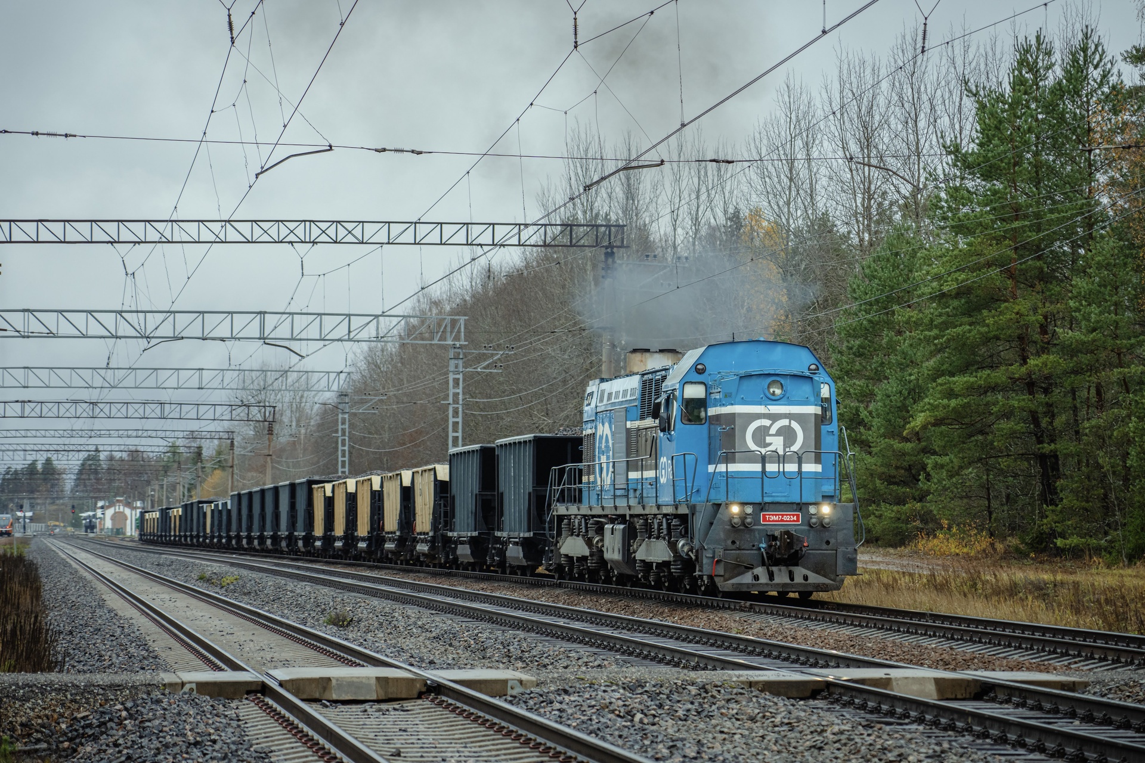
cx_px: 575
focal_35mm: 117
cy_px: 339
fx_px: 3721
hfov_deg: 17.5
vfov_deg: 11.7
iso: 800
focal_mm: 105
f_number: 4
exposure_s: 1/250
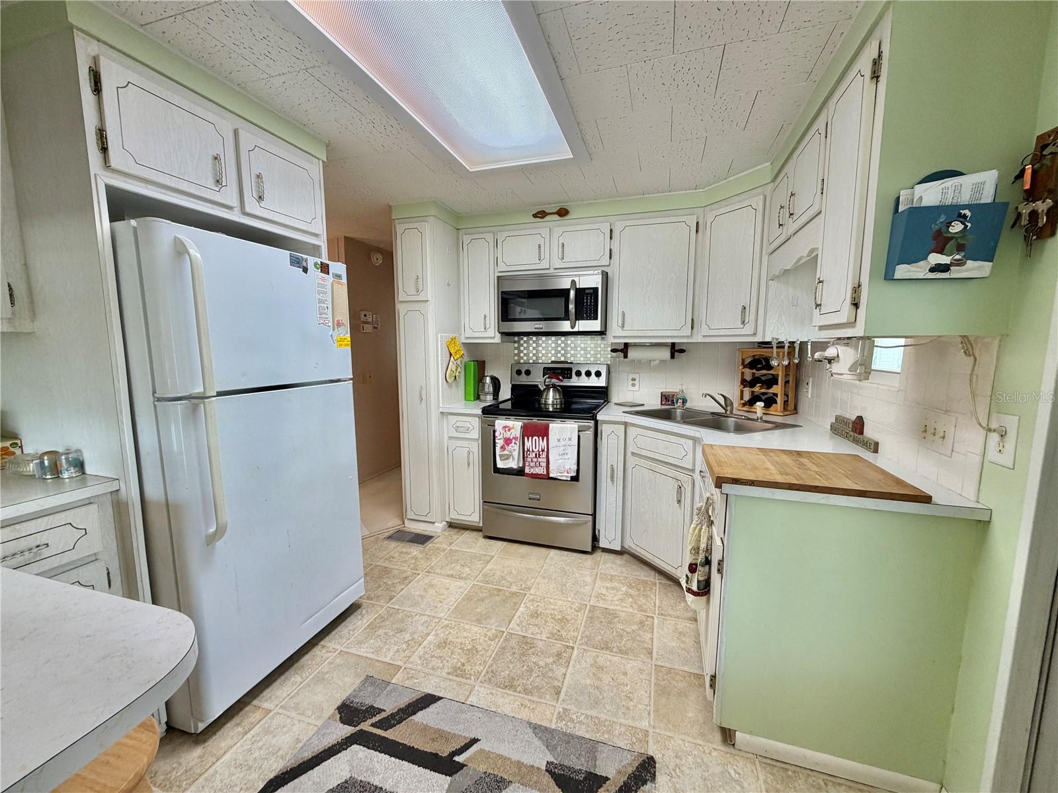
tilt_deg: -5.6
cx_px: 529
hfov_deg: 102.1
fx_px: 428
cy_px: 396
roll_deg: +2.8
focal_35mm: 14
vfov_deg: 85.7
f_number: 2.2
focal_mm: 2.22
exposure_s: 1/120
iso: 125
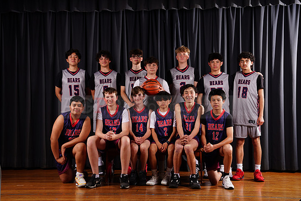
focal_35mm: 54
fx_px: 452
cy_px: 103
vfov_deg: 25.1
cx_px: 149
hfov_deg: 36.9
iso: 200
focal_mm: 52
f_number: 13
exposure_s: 1/250
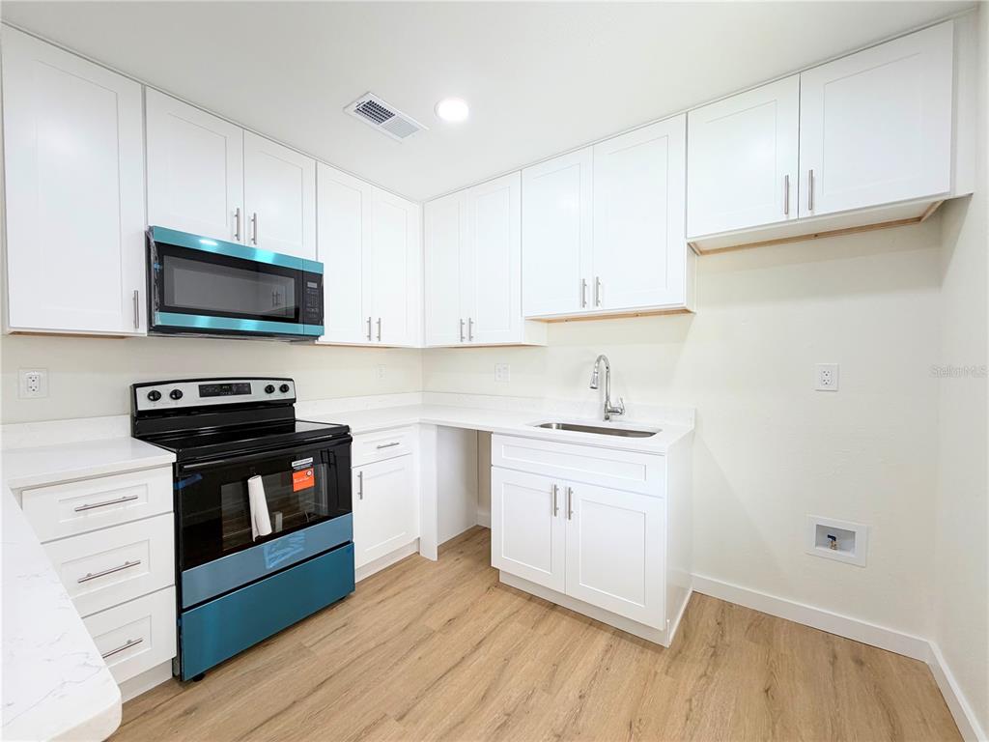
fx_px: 400
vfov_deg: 85.7
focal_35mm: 14
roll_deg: -0.2
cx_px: 494
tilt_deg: -0.6
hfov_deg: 102.1
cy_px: 371
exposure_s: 1/120
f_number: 2.2
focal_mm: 2.22
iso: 80
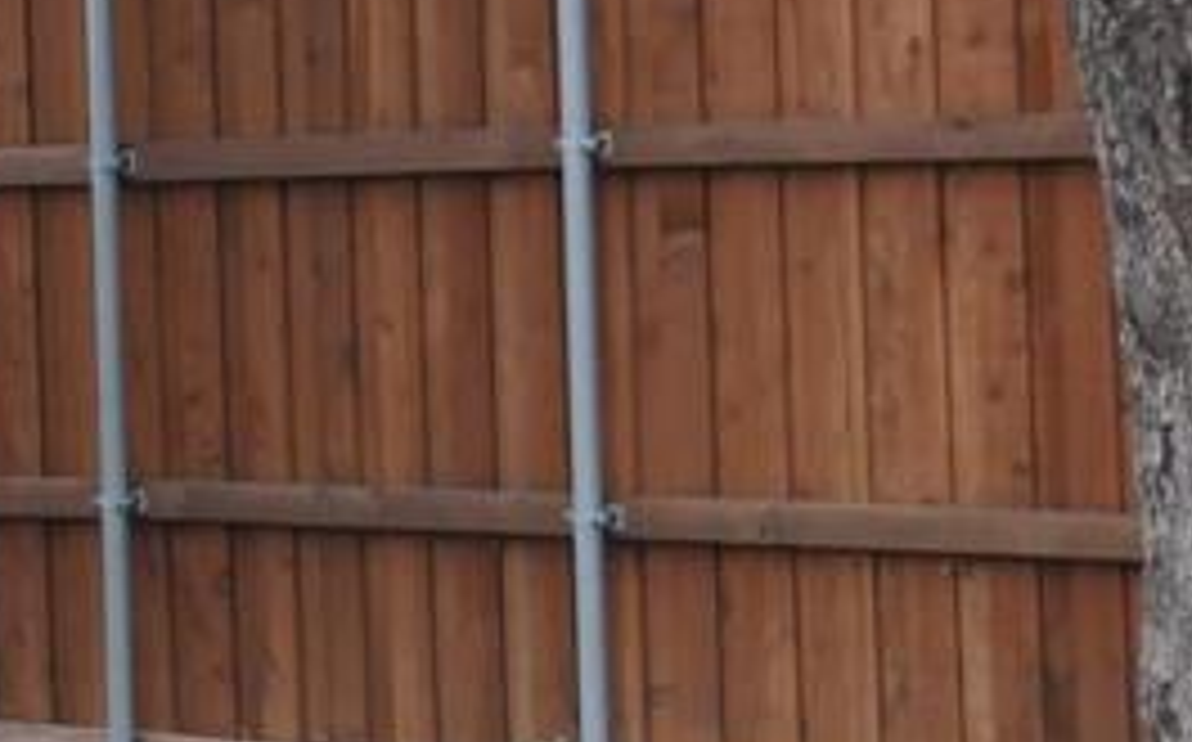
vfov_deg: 5.1
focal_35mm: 254
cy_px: 0
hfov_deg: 8.1
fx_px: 8243
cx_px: -502
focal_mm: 31
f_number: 5.4
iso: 1600
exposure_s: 1/80
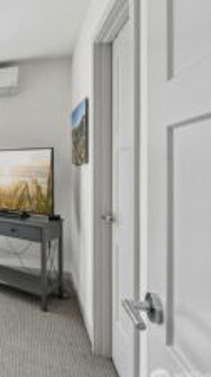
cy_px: 170
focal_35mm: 28
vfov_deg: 67.8
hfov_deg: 29.4
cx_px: -89
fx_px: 279
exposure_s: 1/60
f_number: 9
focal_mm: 10
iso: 250
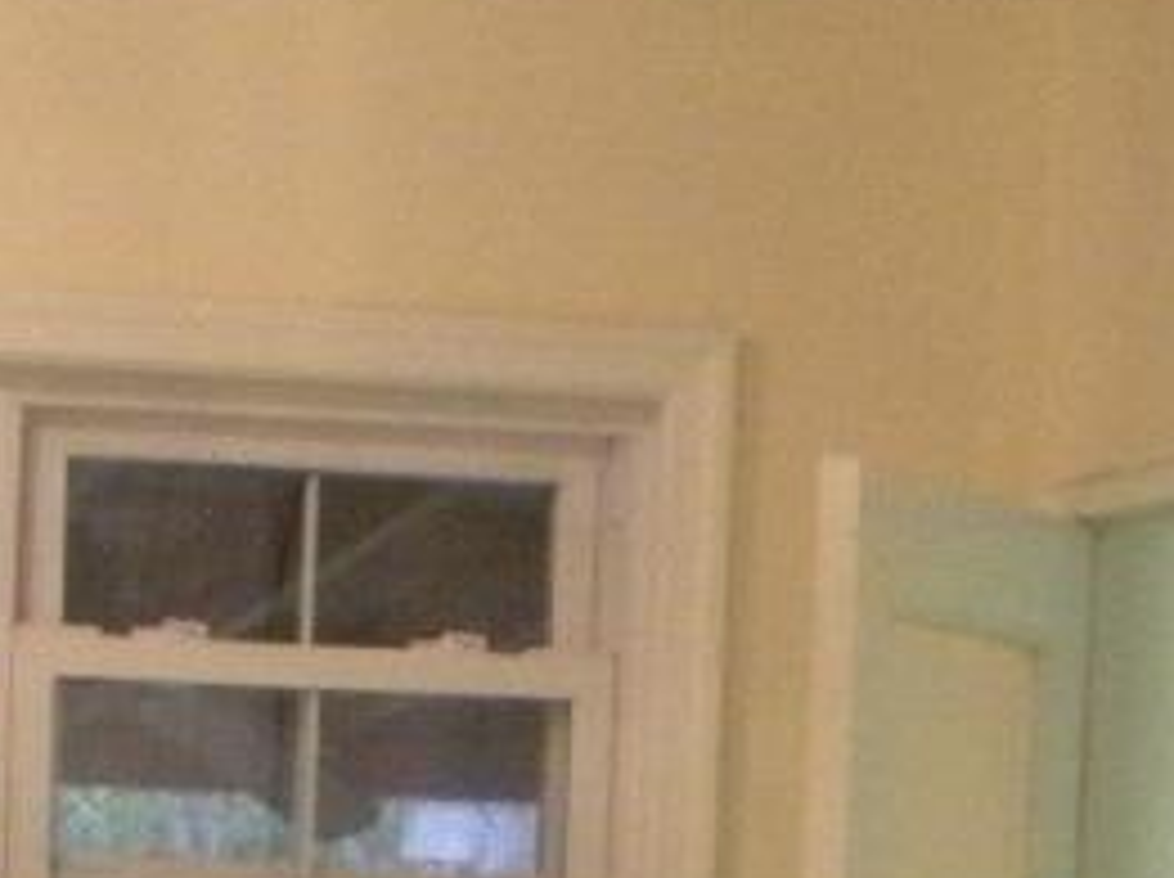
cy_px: 1932
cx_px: 427
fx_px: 6740
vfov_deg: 7.1
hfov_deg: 9.9
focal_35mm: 199
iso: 400
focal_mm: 6.3
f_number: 3.5
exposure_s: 1/40.4
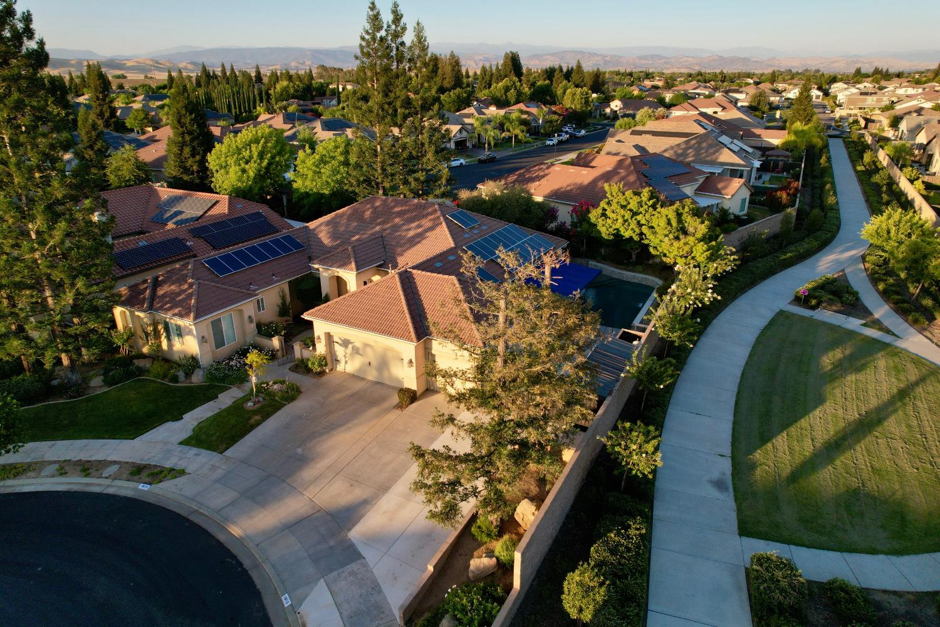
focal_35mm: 22
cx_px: 470
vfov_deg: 57.2
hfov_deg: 78.6
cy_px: 314
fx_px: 574
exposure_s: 1/725
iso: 100
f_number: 2.8
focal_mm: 8.38
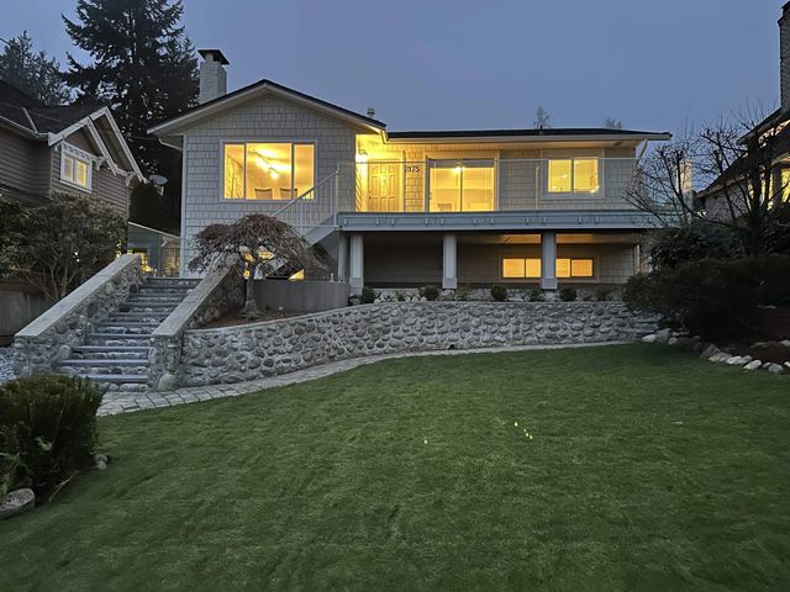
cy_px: 296
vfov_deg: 56.8
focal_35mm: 24
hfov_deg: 71.6
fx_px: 548
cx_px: 395
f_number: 1.78
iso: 2500
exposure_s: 1/15
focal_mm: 6.86
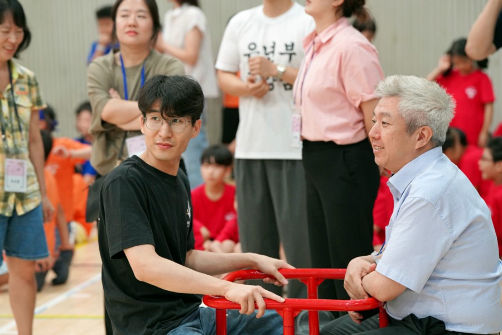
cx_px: 251
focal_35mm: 116
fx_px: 1617
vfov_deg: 11.8
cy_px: 168
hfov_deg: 17.6
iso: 2500
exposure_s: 1/160
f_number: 4
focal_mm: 116
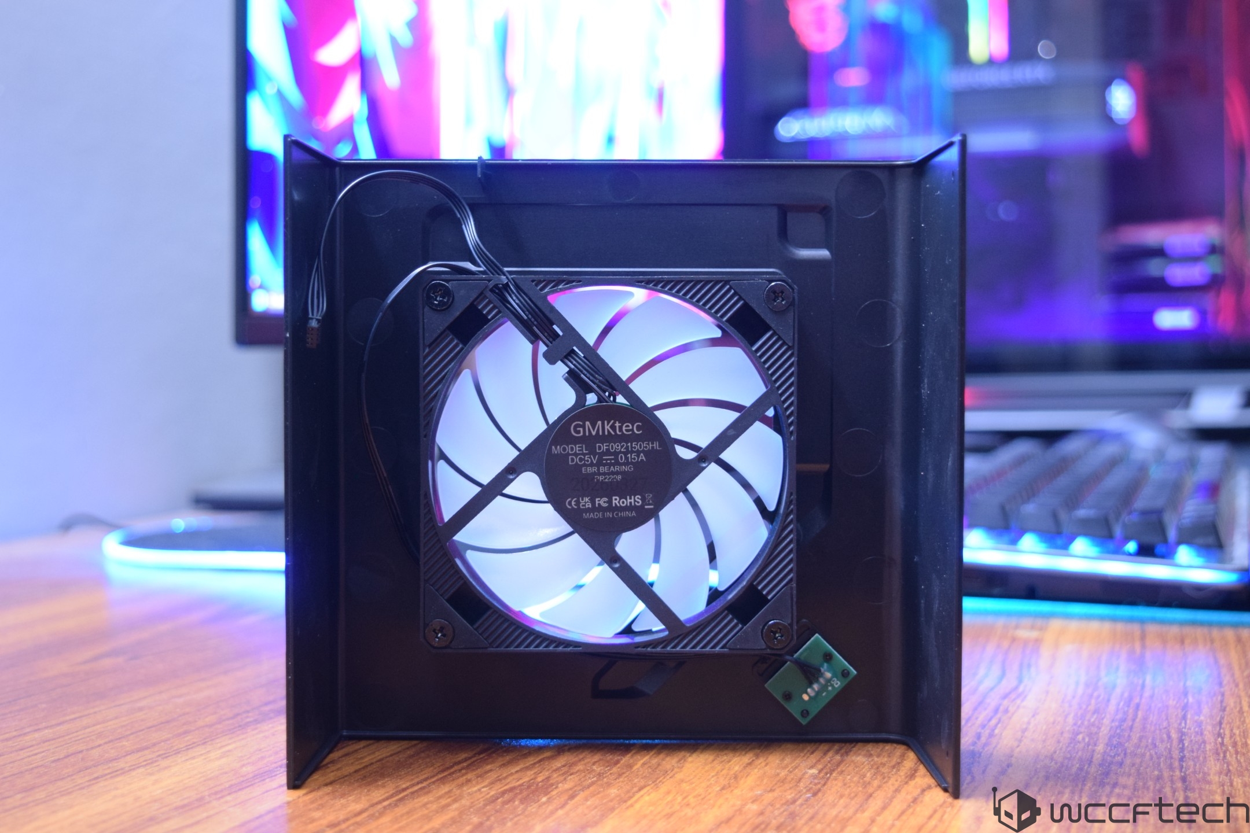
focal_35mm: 52
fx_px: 1823
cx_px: 625
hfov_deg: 37.9
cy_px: 416
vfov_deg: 25.8
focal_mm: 35
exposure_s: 1/8
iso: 1600
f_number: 5.6
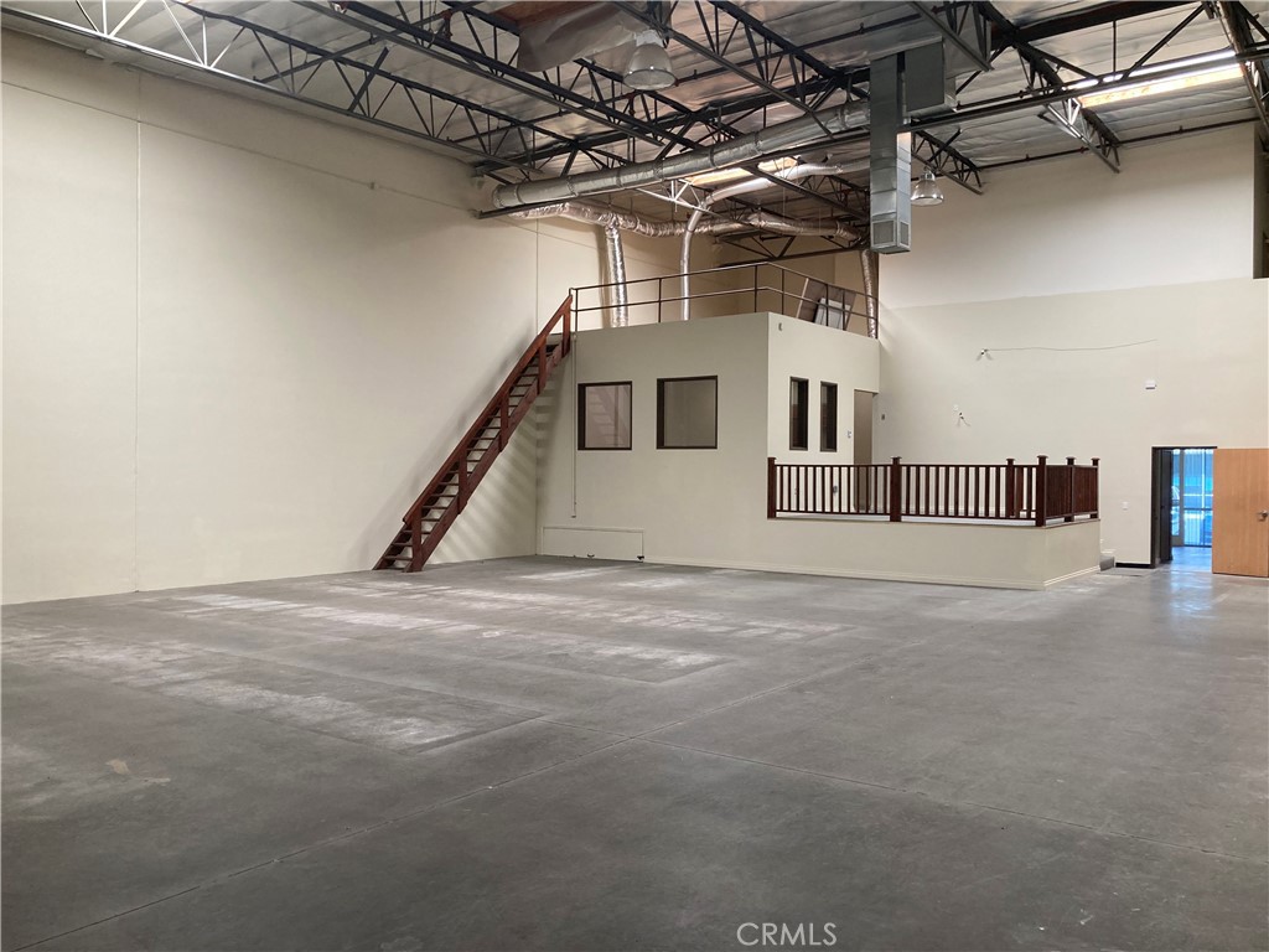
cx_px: 634
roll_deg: -1.2
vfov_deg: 49.7
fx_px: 1026
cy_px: 476
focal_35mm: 28
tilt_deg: -1.2
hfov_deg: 63.4
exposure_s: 1/90
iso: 80
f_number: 1.8
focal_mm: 3.99
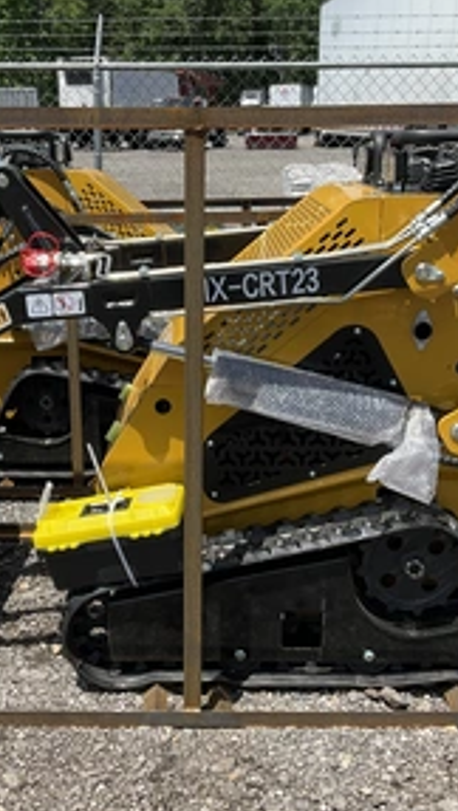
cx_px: 184
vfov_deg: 46.4
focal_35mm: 44
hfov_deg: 27.1
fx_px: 947
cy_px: 413
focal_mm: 3
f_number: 1.8
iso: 25
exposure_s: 1/1279
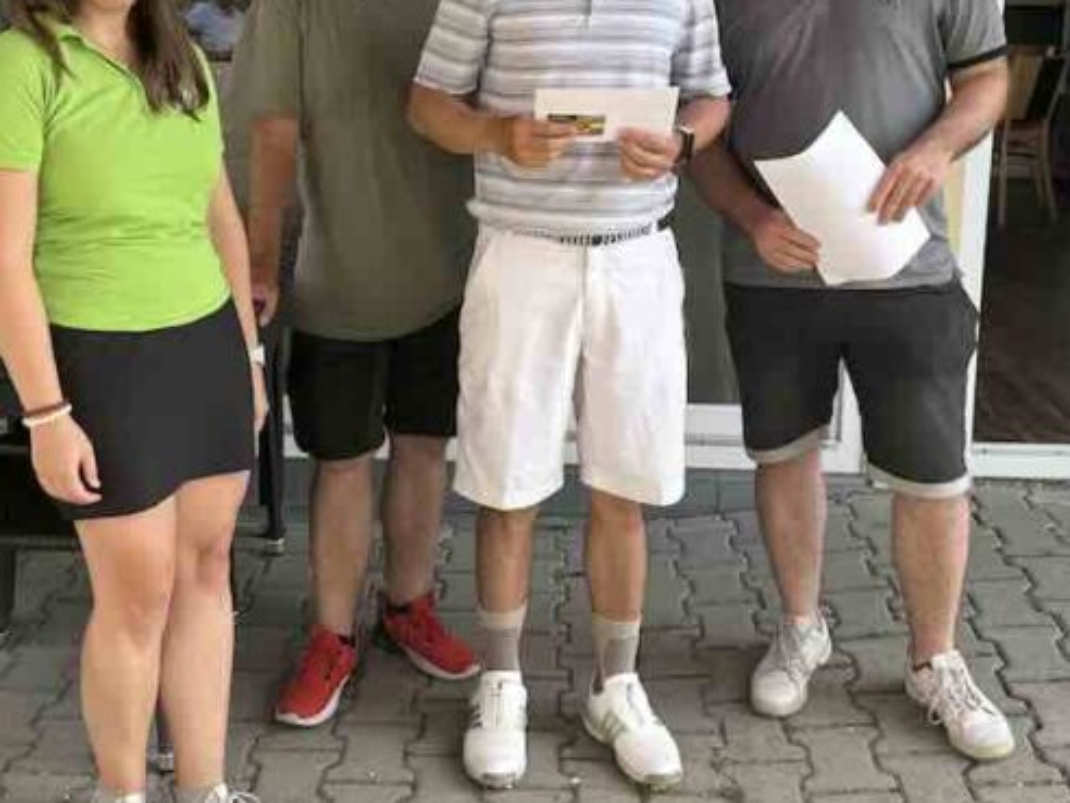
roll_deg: +0.0
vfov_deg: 28.8
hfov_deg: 38.2
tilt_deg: -10.1
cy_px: 242
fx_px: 1546
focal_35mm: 50
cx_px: 487
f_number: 1.78
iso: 80
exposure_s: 1/627
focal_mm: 6.76
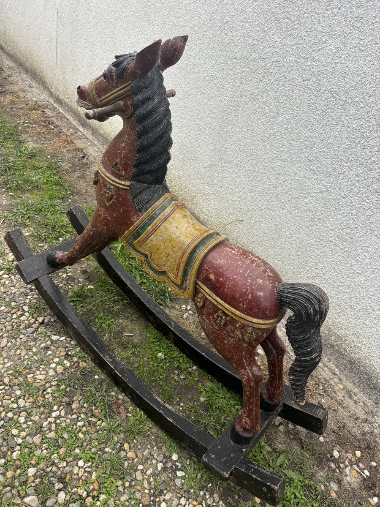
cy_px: 254
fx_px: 381
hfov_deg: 53.1
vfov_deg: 67.3
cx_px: 190
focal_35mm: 26
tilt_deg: -36.3
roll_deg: -17.0
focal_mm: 5.96
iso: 50
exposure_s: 1/374
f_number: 1.6
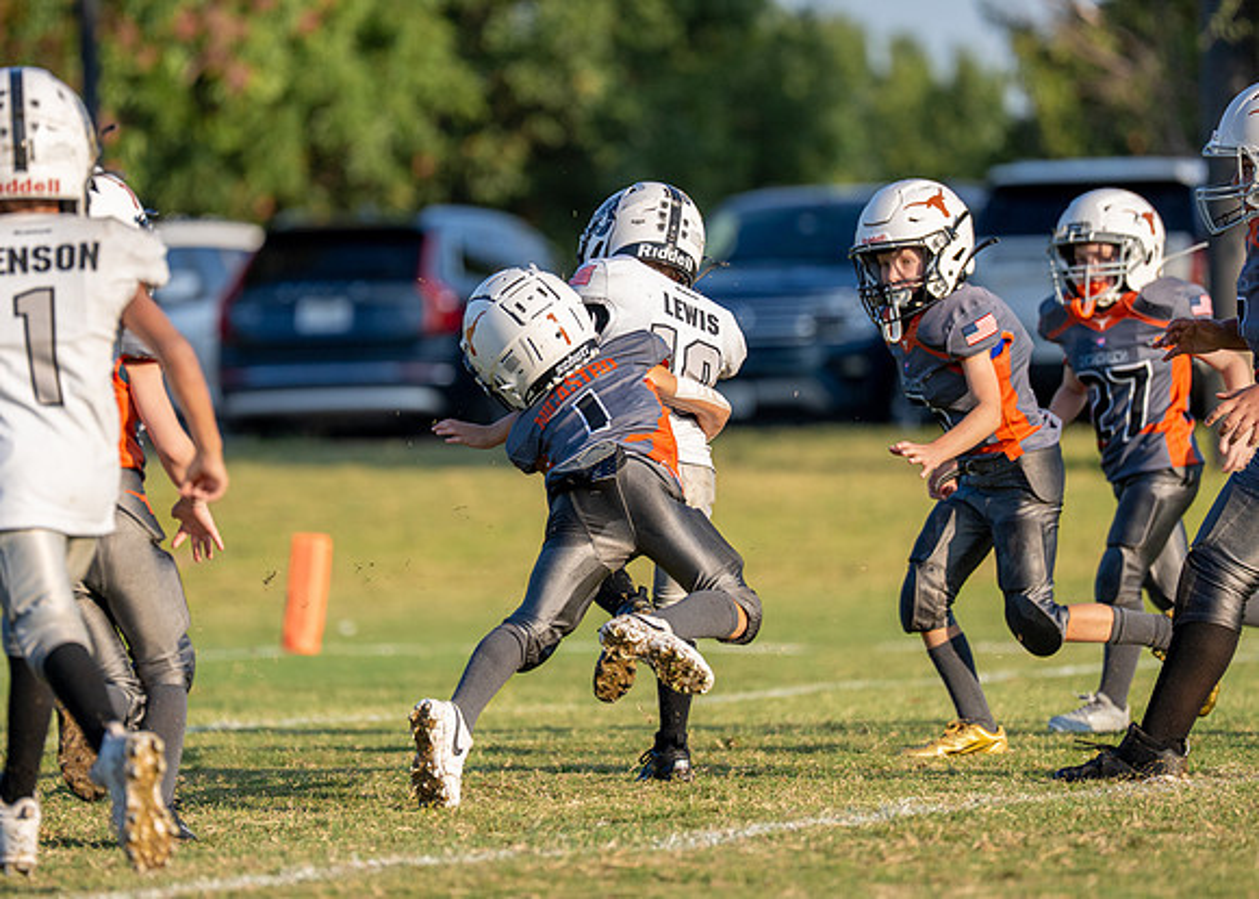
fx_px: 10015
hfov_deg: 7.2
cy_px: 371
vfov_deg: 5.1
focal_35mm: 280
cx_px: 547
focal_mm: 200
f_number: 2.8
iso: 320
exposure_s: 1/4000
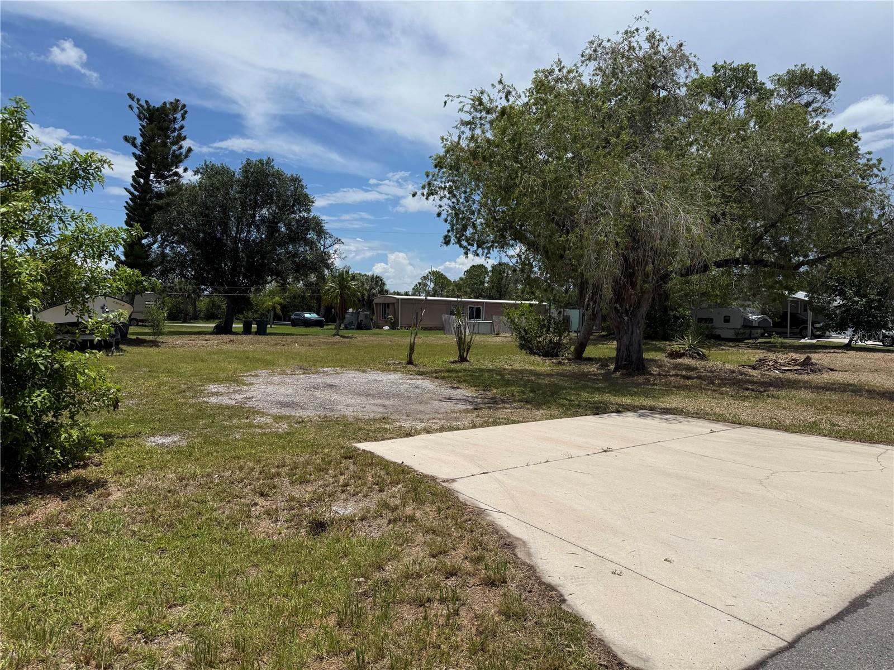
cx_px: 447
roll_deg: -1.2
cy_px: 335
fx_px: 620
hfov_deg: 71.6
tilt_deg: -1.8
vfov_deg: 56.8
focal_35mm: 24
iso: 80
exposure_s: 1/10309
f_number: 1.78
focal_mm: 6.76
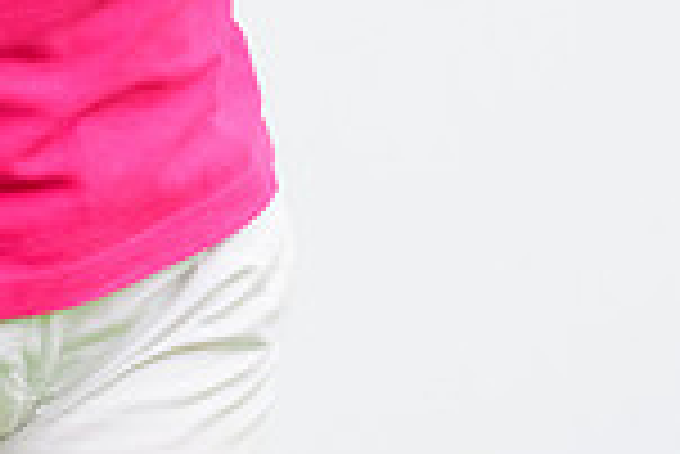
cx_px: 170
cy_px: -451
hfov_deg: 2.1
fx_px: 18642
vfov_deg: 1.4
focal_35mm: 986
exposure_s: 1/2000
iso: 2000
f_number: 5
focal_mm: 220
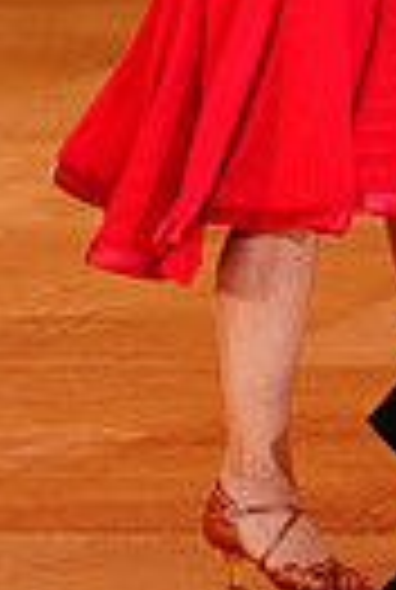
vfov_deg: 2.3
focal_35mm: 883
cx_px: 470
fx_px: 14492
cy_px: -482
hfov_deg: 1.6
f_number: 3.5
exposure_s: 1/160
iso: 2000
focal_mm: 200
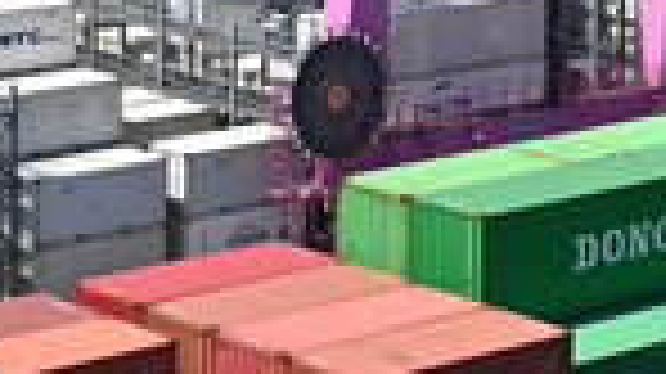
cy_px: -275
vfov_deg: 7.0
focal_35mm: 170
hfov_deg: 12.6
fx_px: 3000
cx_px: 94
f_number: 20
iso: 640
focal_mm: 40
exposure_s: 1/500
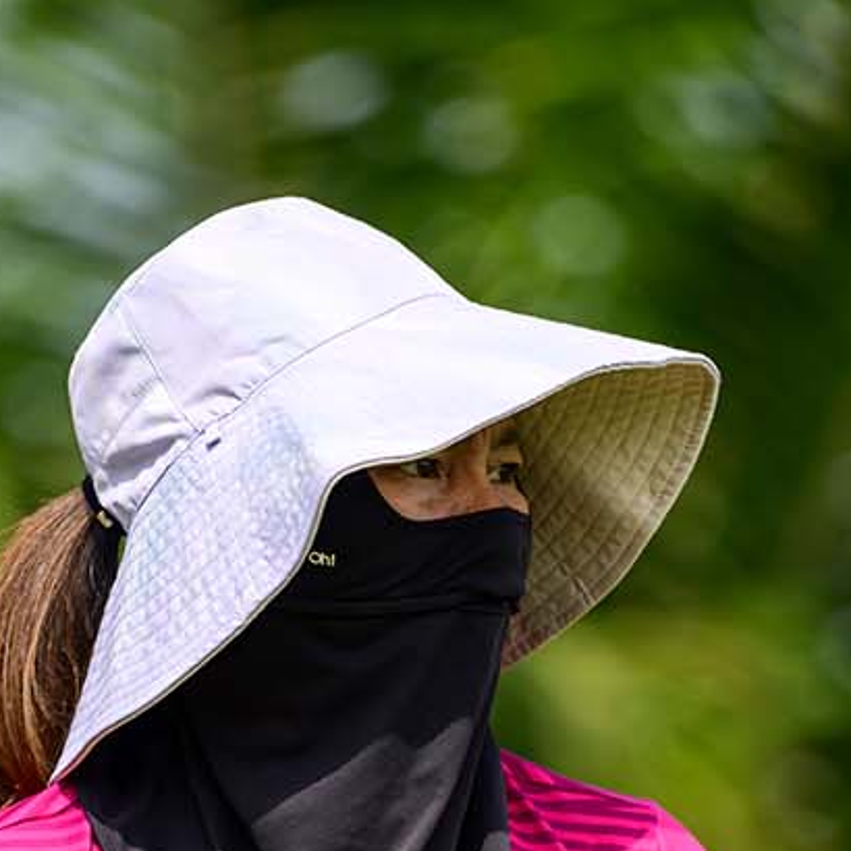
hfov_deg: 2.9
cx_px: 367
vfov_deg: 2.9
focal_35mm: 597
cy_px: 861
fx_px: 16605
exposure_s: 1/1600
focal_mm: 200
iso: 80
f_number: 2.8
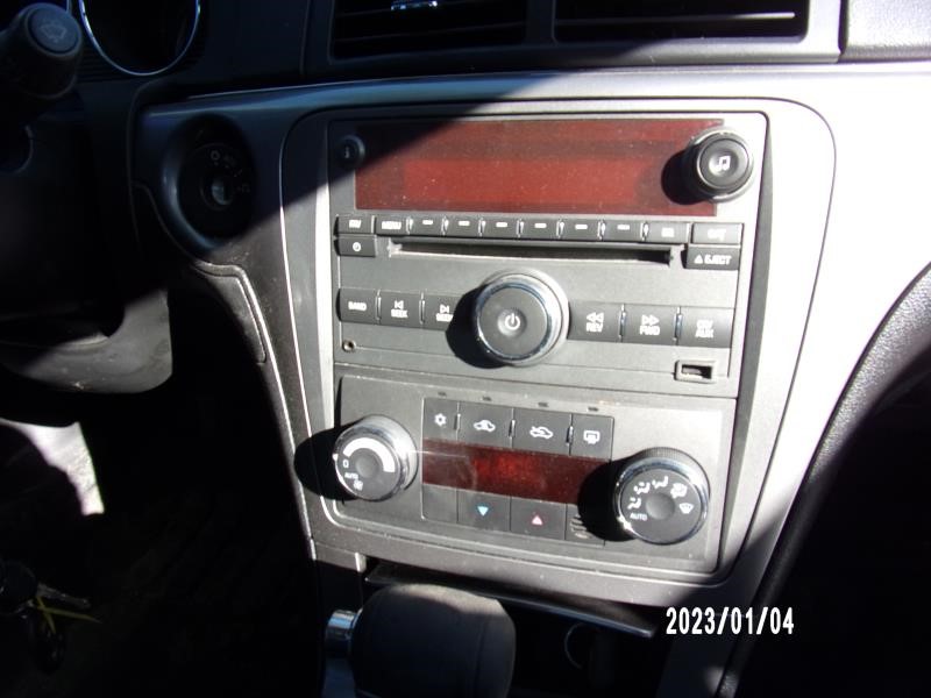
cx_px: 466
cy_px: 349
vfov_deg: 56.8
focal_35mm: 24
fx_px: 645
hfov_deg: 71.6
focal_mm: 4.3
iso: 80
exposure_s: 1/170
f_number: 3.3
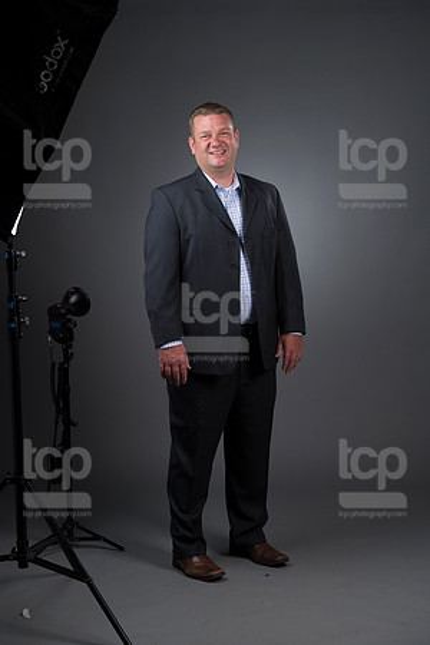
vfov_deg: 24.8
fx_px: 1469
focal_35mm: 82
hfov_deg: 16.7
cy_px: 322
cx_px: 215
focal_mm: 82
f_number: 5.6
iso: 160
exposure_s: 1/250
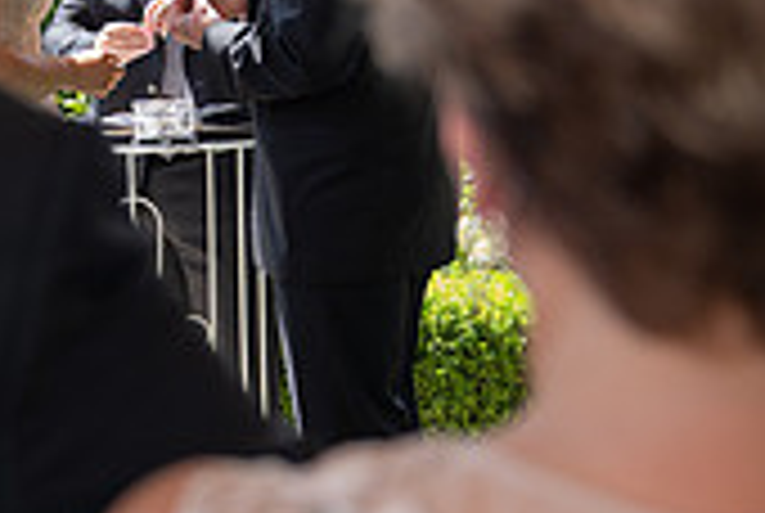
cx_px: 194
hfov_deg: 19.7
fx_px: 2193
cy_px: 180
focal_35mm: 103
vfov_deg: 13.3
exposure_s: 1/250
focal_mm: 39
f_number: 3.2
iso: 200
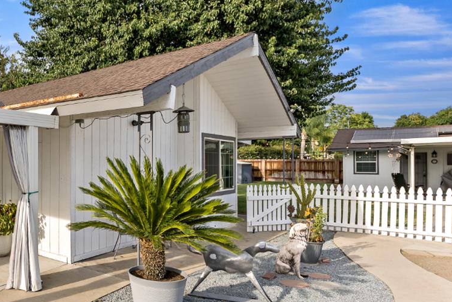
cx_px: 45
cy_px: 167
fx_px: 352
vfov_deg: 46.3
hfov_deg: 56.5
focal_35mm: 28
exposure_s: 1/100
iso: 80
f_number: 7.1
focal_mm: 14
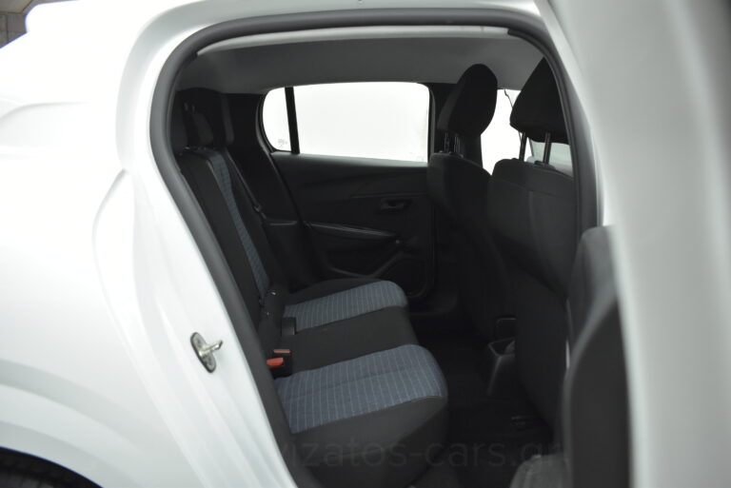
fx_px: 549
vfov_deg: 48.0
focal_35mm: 27
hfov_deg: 67.4
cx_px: 366
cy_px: 244
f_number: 3.5
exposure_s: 1/80
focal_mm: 18
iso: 1600
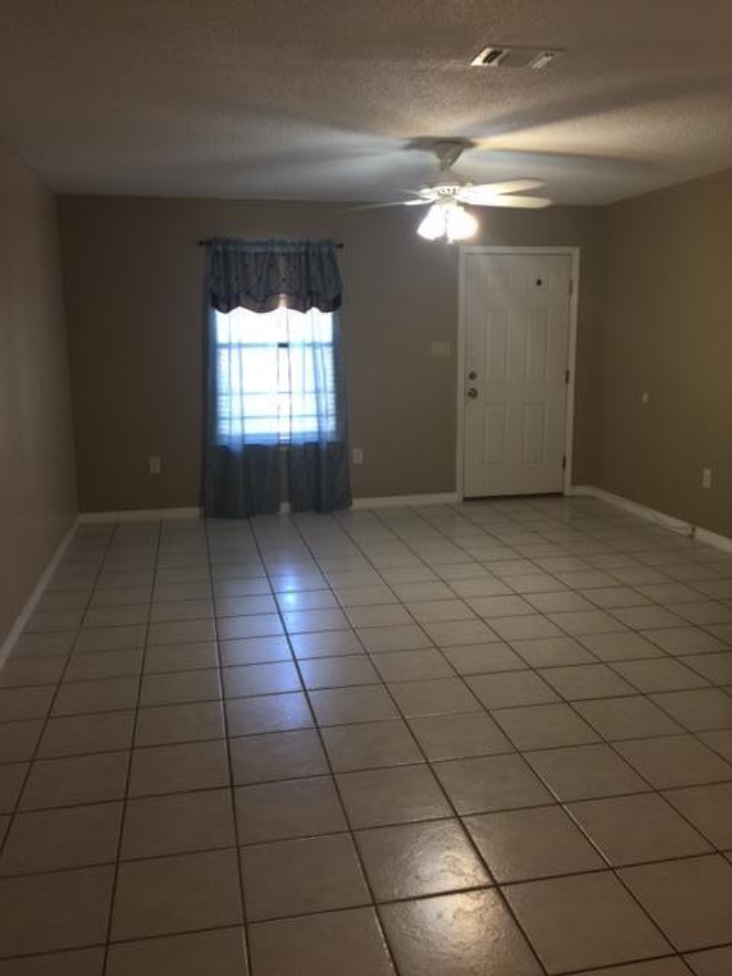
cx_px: 366
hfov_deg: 48.2
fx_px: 818
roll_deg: +1.2
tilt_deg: -7.6
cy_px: 488
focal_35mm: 29
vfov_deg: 61.7
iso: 50
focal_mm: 4.15
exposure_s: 1/30
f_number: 2.2
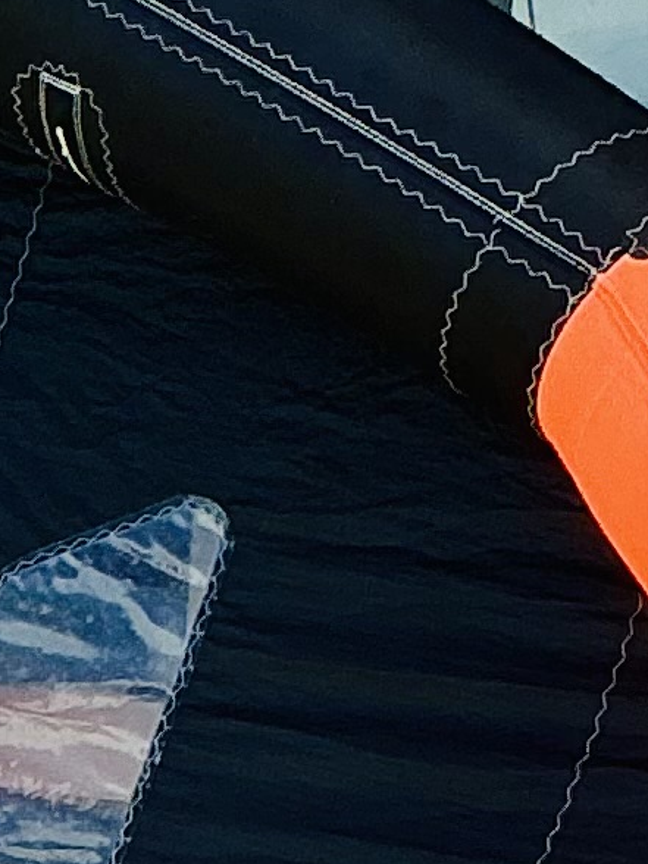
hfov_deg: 7.3
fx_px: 4967
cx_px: -529
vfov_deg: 9.6
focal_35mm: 199
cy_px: 1387
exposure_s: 1/770
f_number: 1.8
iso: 25
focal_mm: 3
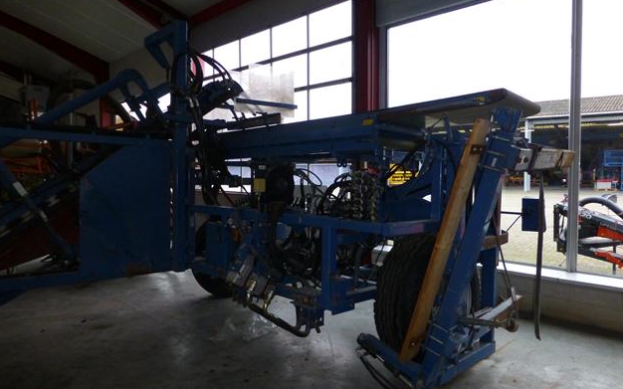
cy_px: 196
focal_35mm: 26
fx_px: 441
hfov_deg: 70.4
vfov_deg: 47.6
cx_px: 313
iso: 500
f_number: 3.3
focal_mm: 4.3
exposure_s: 1/60
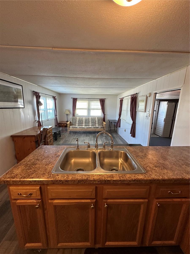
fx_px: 102
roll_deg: -2.3
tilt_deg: -11.7
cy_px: 127
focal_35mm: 14
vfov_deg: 102.1
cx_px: 95
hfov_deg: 85.7
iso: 250
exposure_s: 1/60
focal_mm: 2.22
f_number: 2.2
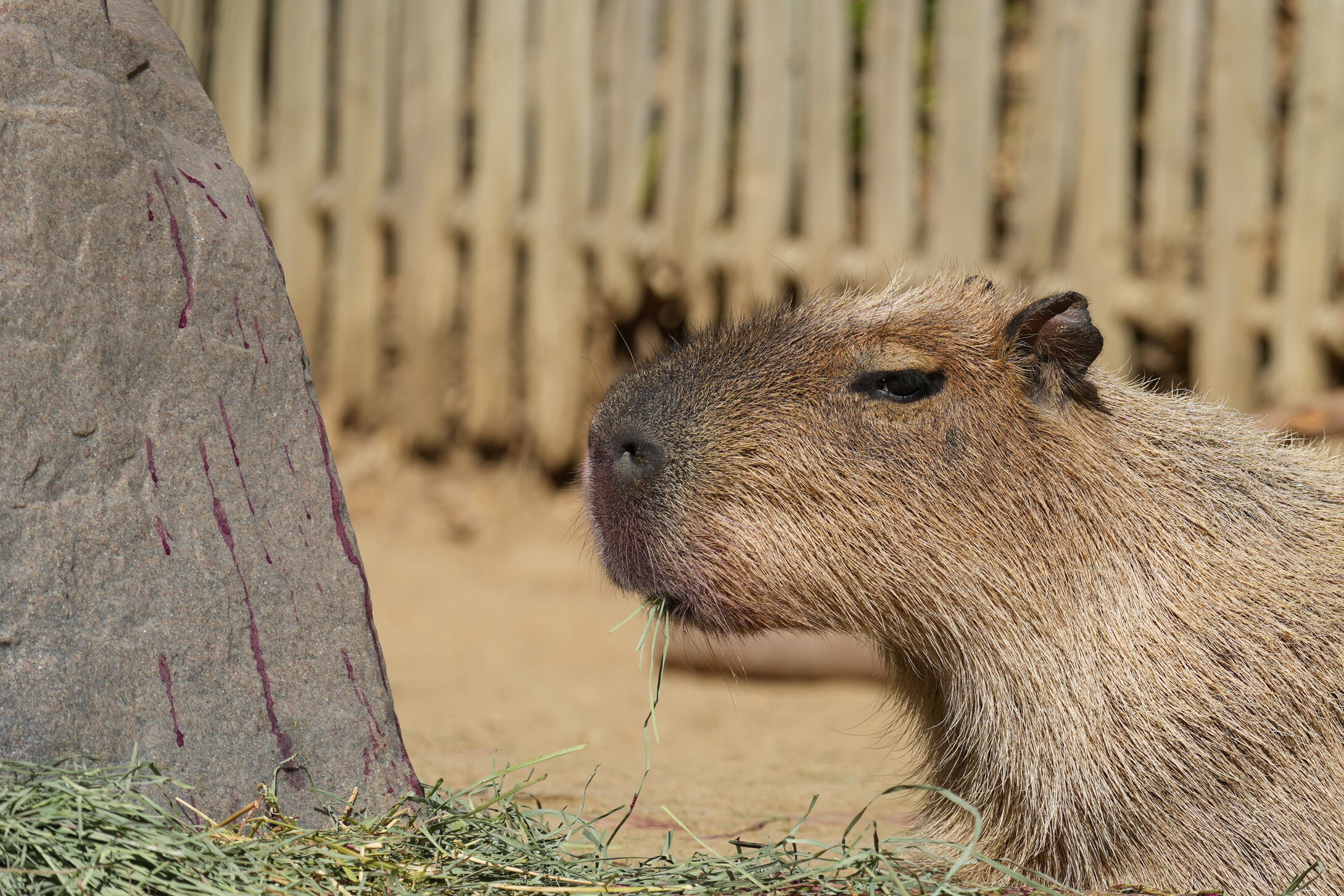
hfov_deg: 2.6
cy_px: 615
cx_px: 1248
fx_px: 29605
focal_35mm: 793
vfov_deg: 1.7
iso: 100
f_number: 5
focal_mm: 400
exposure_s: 1/1000
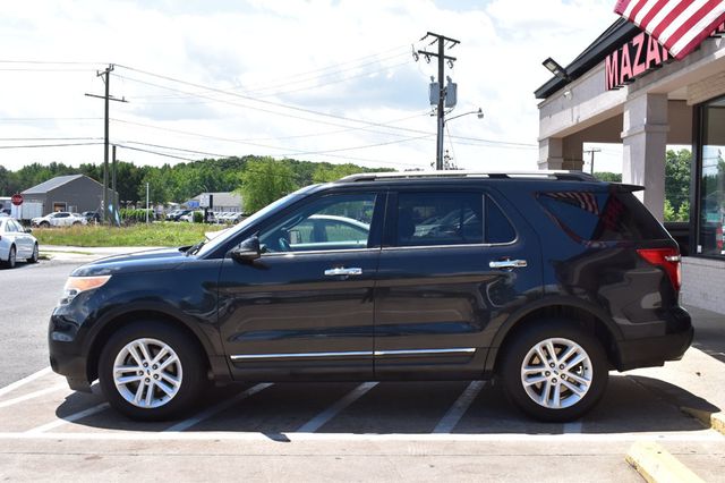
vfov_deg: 35.5
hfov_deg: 51.3
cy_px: 242
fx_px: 755
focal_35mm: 38
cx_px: 362
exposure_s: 1/400
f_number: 11
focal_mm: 25
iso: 400
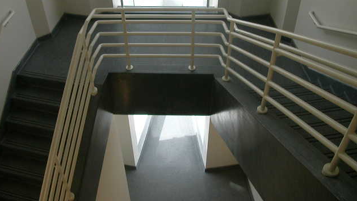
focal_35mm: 41
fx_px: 388
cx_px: 176
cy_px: 70
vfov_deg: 28.9
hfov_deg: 49.4
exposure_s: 1/117
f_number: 2.7
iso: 100
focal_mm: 5.6
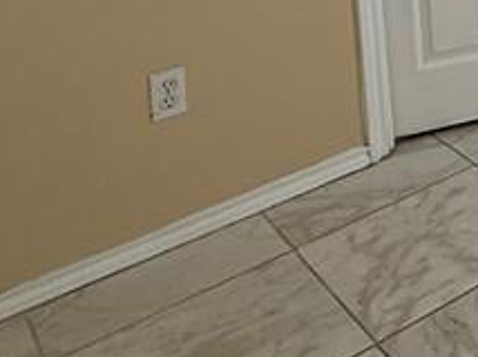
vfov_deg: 18.1
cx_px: 811
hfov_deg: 21.5
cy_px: -257
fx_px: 924
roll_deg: +1.7
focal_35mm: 67
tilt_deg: -4.9
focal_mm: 2.22
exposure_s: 1/120
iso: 160
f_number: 2.2
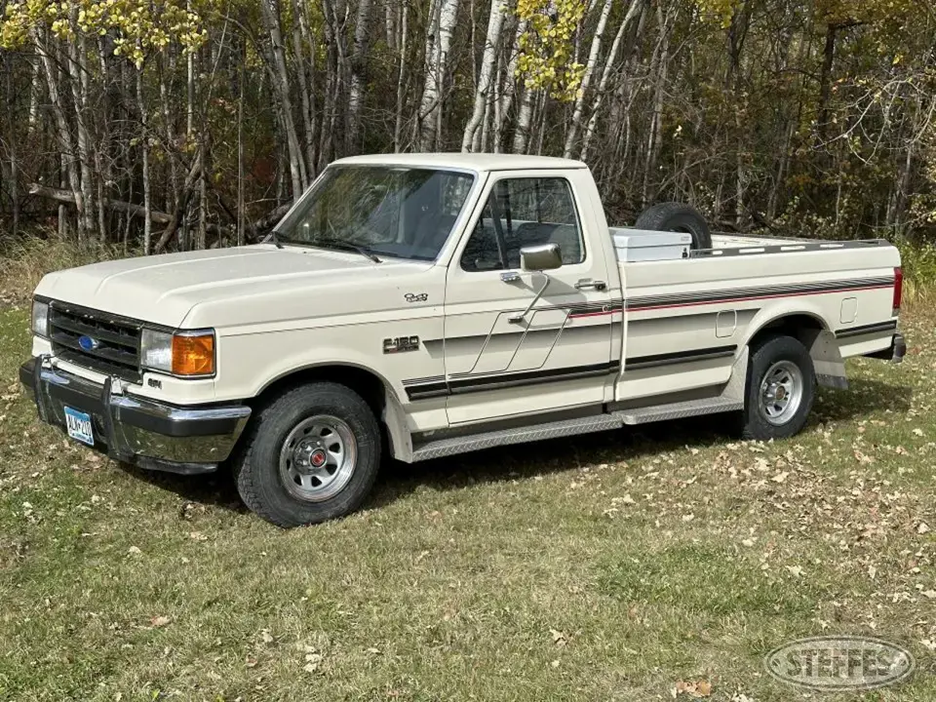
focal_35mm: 48
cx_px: 468
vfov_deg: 30.3
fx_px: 1298
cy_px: 351
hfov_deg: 39.7
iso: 64
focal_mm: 6.86
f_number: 1.78
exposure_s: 1/4367
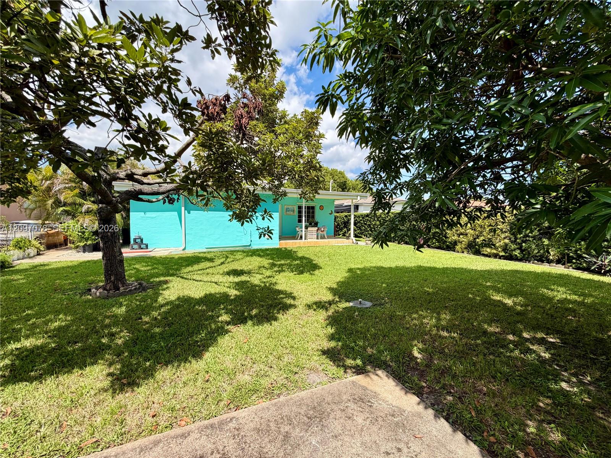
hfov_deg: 102.1
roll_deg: -1.4
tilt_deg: +0.4
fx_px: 247
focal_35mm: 14
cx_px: 306
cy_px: 229
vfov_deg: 85.7
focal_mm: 2.22
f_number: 2.2
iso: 32
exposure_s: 1/770
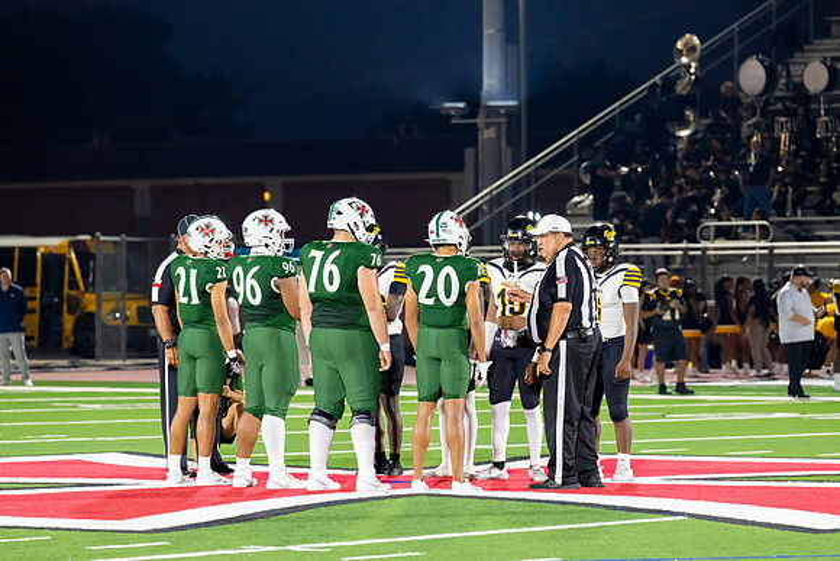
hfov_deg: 10.3
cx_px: 420
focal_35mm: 200
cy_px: 280
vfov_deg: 6.9
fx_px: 4668
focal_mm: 200
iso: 10000
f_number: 5.6
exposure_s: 1/400
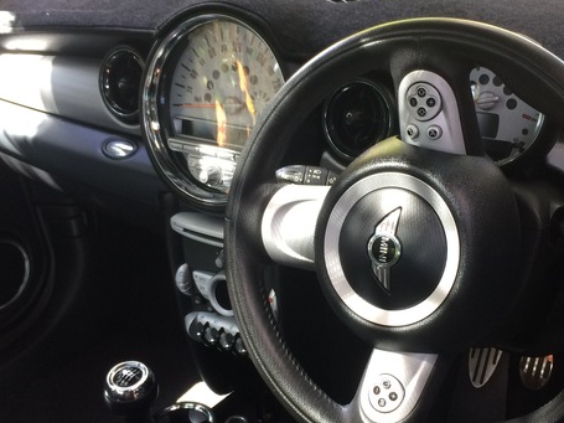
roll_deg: -1.5
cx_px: 345
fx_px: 831
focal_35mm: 51
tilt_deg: -24.8
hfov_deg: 37.3
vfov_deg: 28.5
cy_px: 218
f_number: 2.2
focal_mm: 4.15
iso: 80
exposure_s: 1/33
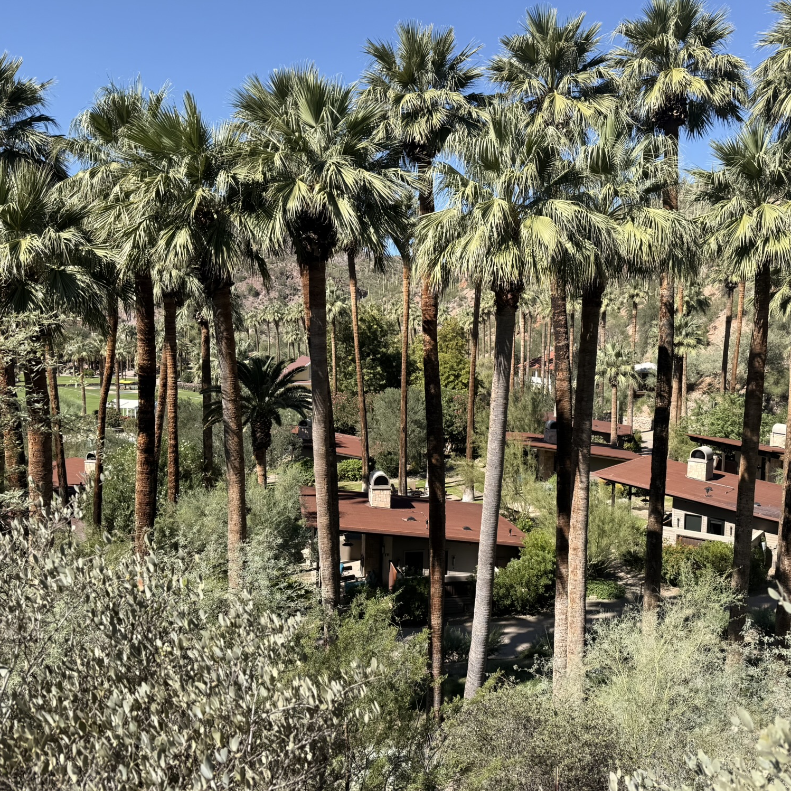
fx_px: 750
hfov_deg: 55.5
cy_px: 397
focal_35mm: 29
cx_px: 432
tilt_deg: -4.1
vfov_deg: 55.6
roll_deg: -2.3
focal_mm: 6.76
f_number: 1.78
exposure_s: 1/2299
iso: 80
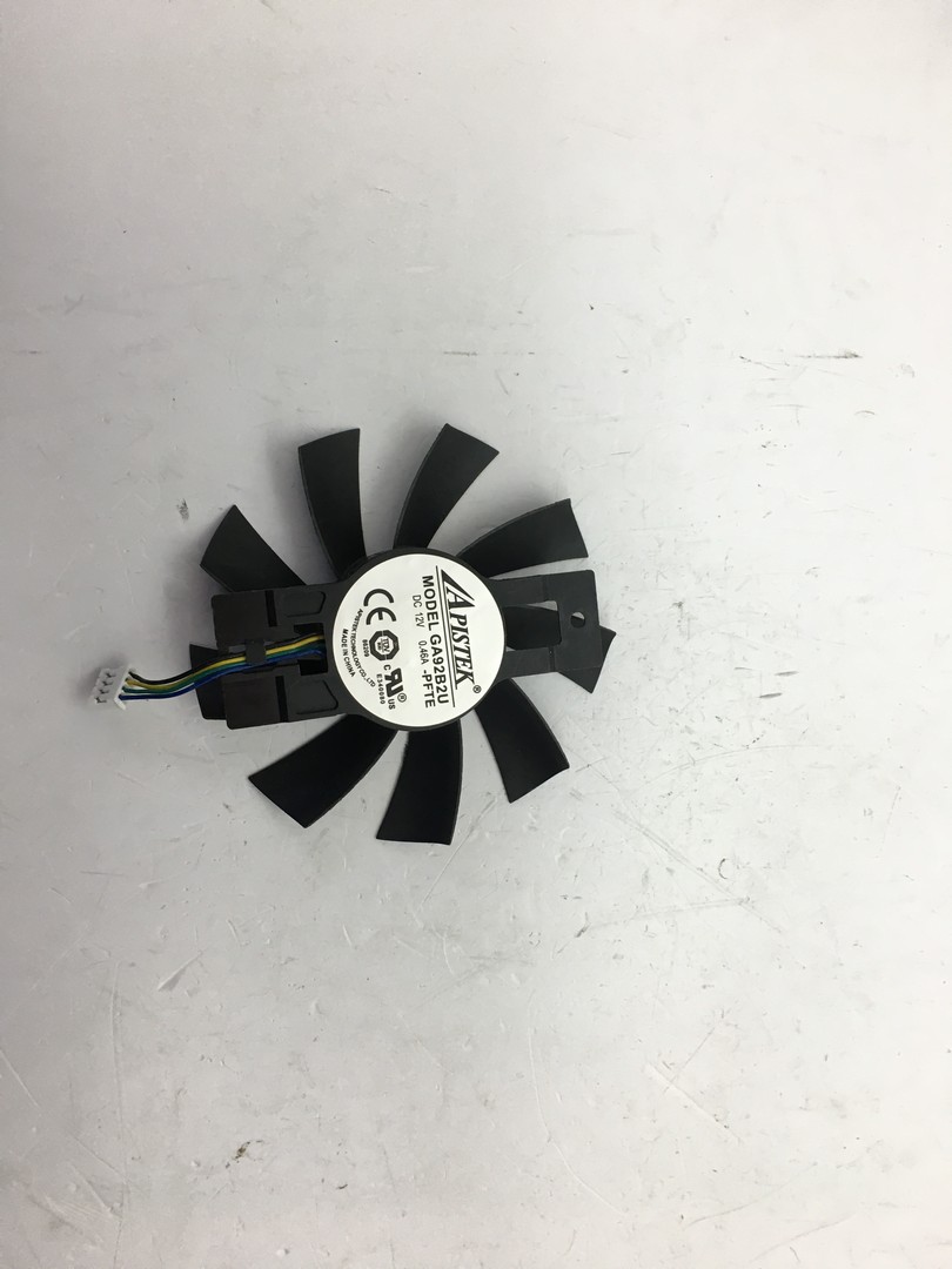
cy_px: 634
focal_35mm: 29
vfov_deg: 61.7
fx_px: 1063
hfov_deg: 48.2
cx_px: 476
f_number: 2.2
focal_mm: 4.15
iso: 40
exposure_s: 1/33
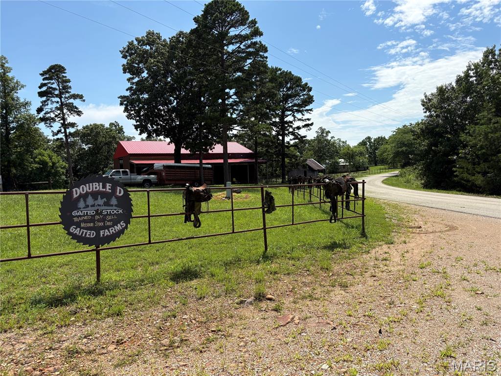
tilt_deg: -3.2
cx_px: 250
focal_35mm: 26
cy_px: 188
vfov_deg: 53.1
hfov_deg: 67.3
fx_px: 376
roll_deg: +2.8
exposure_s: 1/3623
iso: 50
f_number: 1.6
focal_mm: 5.96
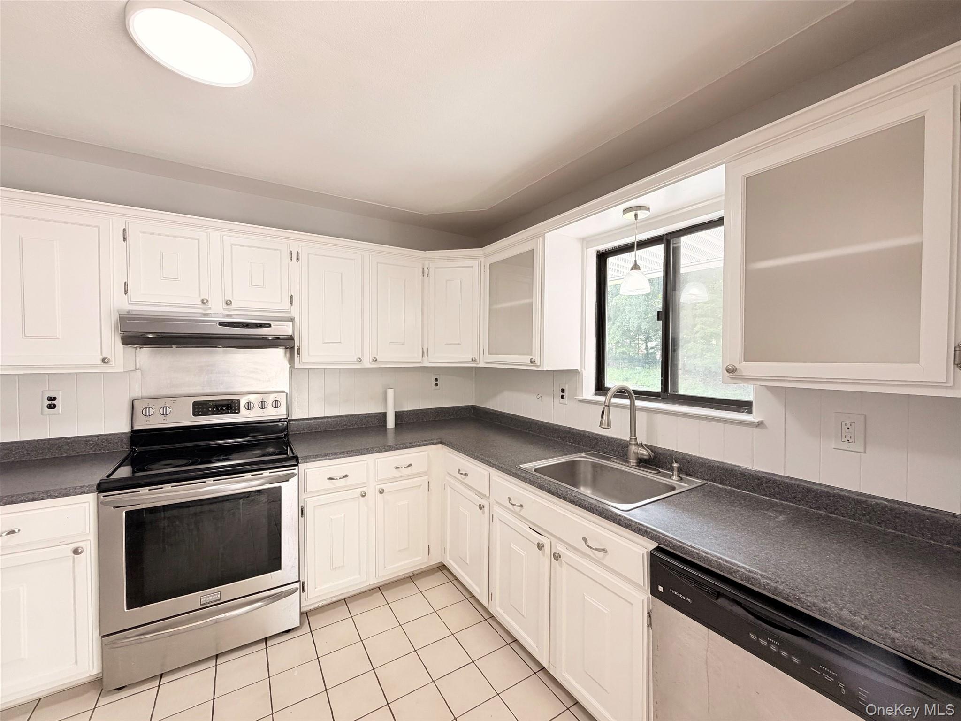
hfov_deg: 102.1
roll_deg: +0.0
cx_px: 480
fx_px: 389
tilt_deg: -1.9
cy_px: 360
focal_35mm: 14
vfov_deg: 85.7
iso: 160
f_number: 2.2
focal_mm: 2.22
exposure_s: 1/120
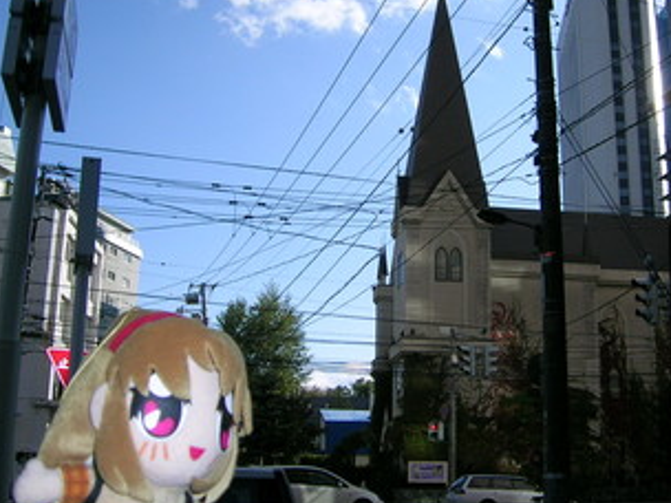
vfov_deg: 31.5
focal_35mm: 46
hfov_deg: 40.9
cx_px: 424
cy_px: 227
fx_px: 892
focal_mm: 5.4
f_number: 2.8
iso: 50
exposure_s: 1/1269
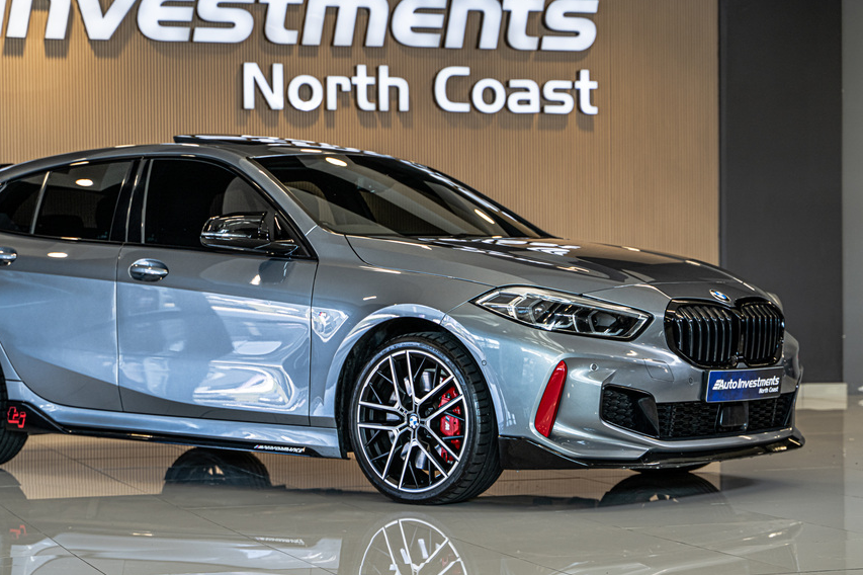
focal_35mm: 90
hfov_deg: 22.6
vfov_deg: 15.2
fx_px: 2157
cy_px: 306
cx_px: 377
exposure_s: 1/125
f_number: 4
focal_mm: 75
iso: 400
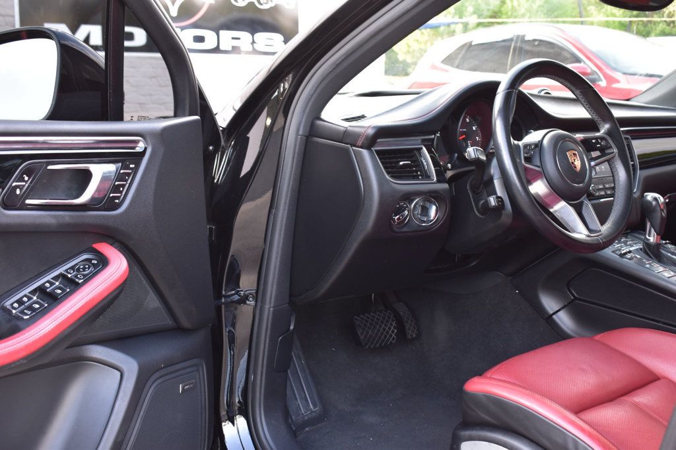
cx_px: 338
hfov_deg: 46.4
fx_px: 788
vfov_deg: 31.9
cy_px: 225
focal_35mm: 42
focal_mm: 28
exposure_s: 1/20
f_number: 6.3
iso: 400
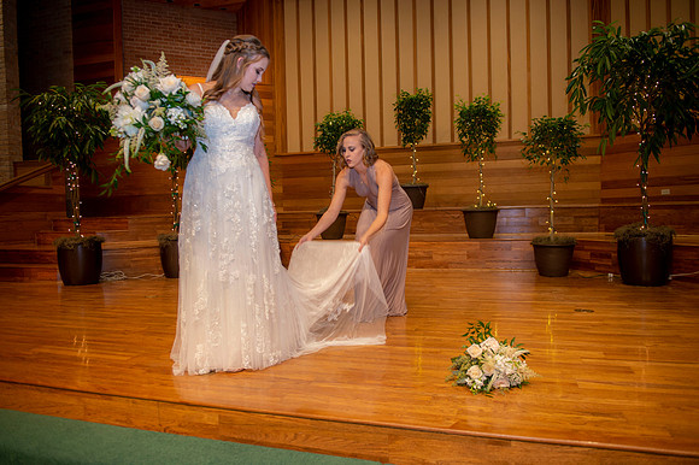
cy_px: 232
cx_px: 350
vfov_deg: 47.9
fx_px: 524
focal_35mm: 27
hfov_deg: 67.4
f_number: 3.2
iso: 1250
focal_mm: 27
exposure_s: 1/100
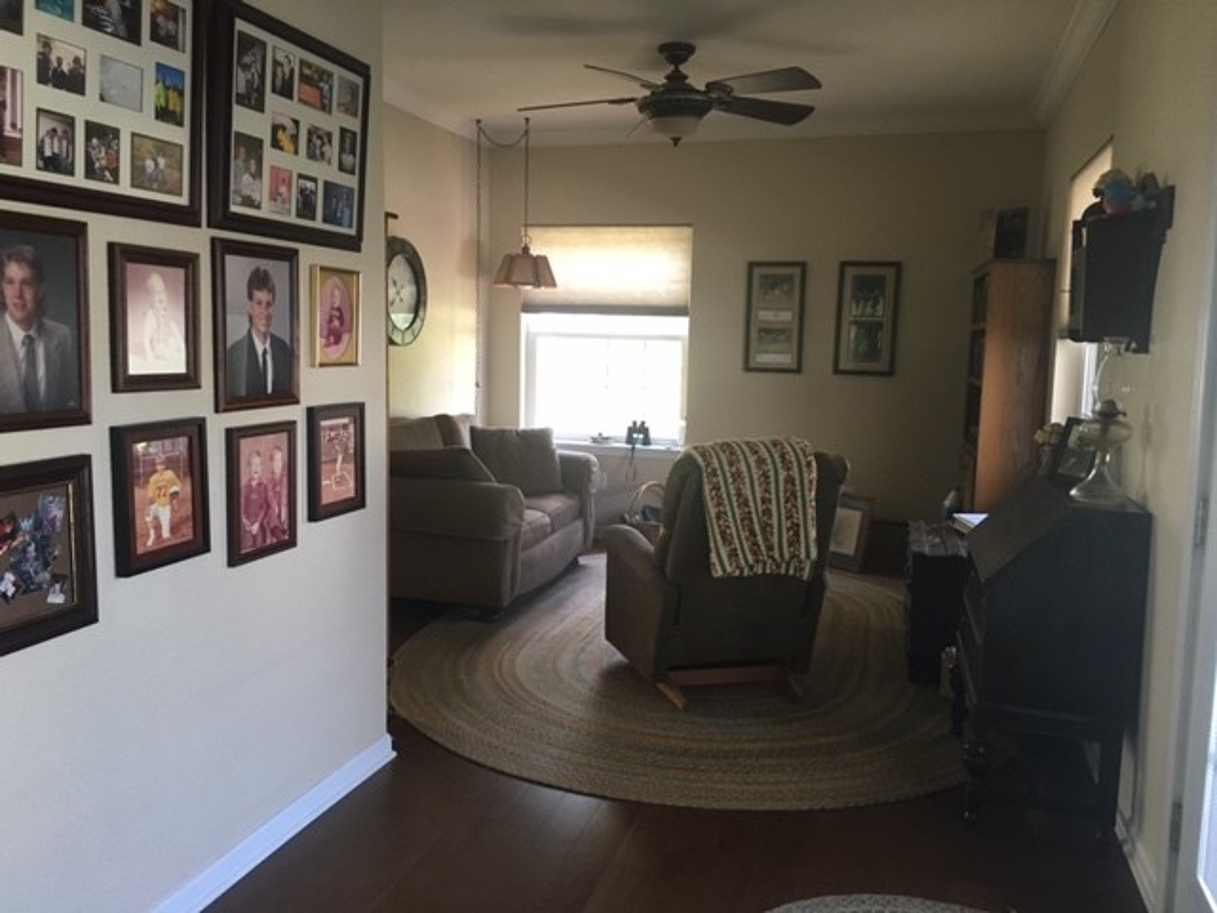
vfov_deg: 48.2
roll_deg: +0.3
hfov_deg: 61.7
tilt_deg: -6.0
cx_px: 608
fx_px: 1020
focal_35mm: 29
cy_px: 456
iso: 100
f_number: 2.2
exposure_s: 1/30
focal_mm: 4.15
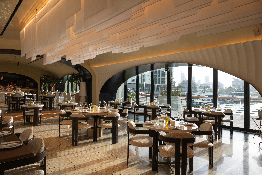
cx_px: 131
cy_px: 88
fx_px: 175
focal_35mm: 24
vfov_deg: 53.1
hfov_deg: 73.7
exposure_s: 1/50
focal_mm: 24
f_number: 9
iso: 125
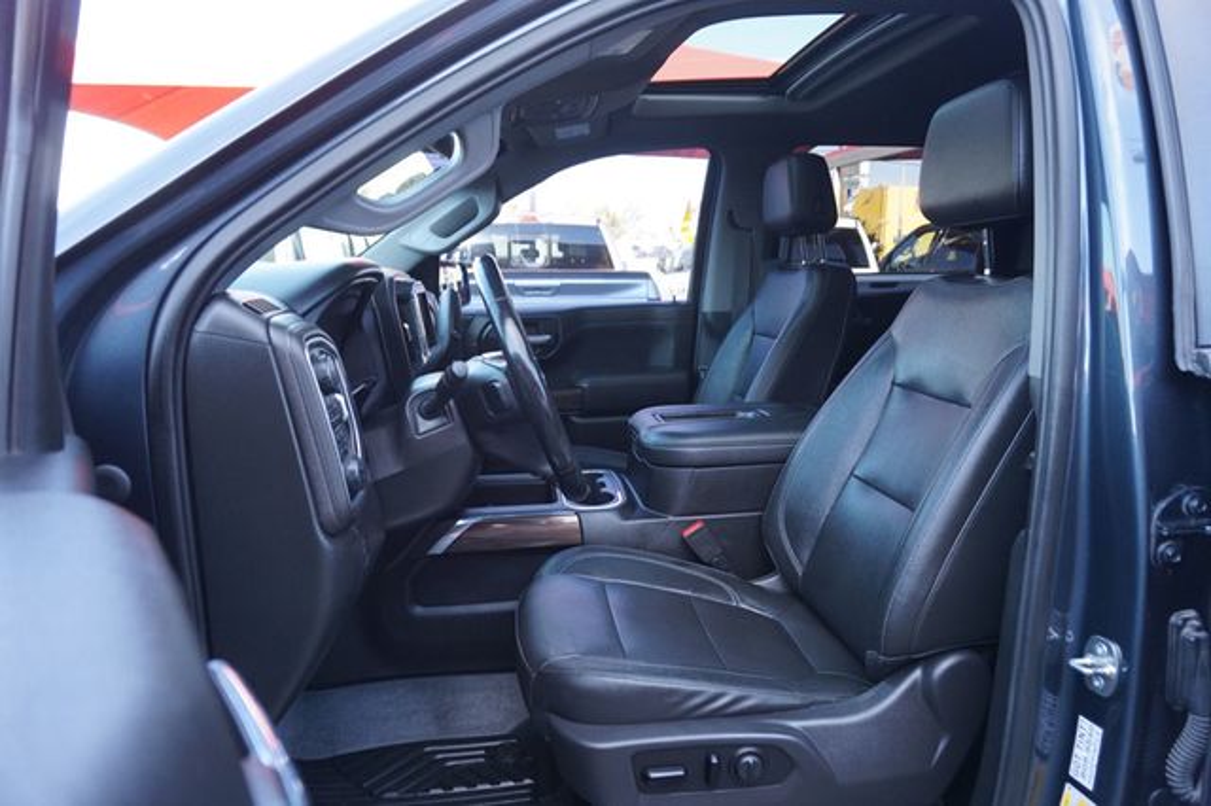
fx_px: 807
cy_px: 403
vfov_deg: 53.1
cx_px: 606
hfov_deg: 73.8
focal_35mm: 24
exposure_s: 1/60
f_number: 4
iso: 250
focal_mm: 16
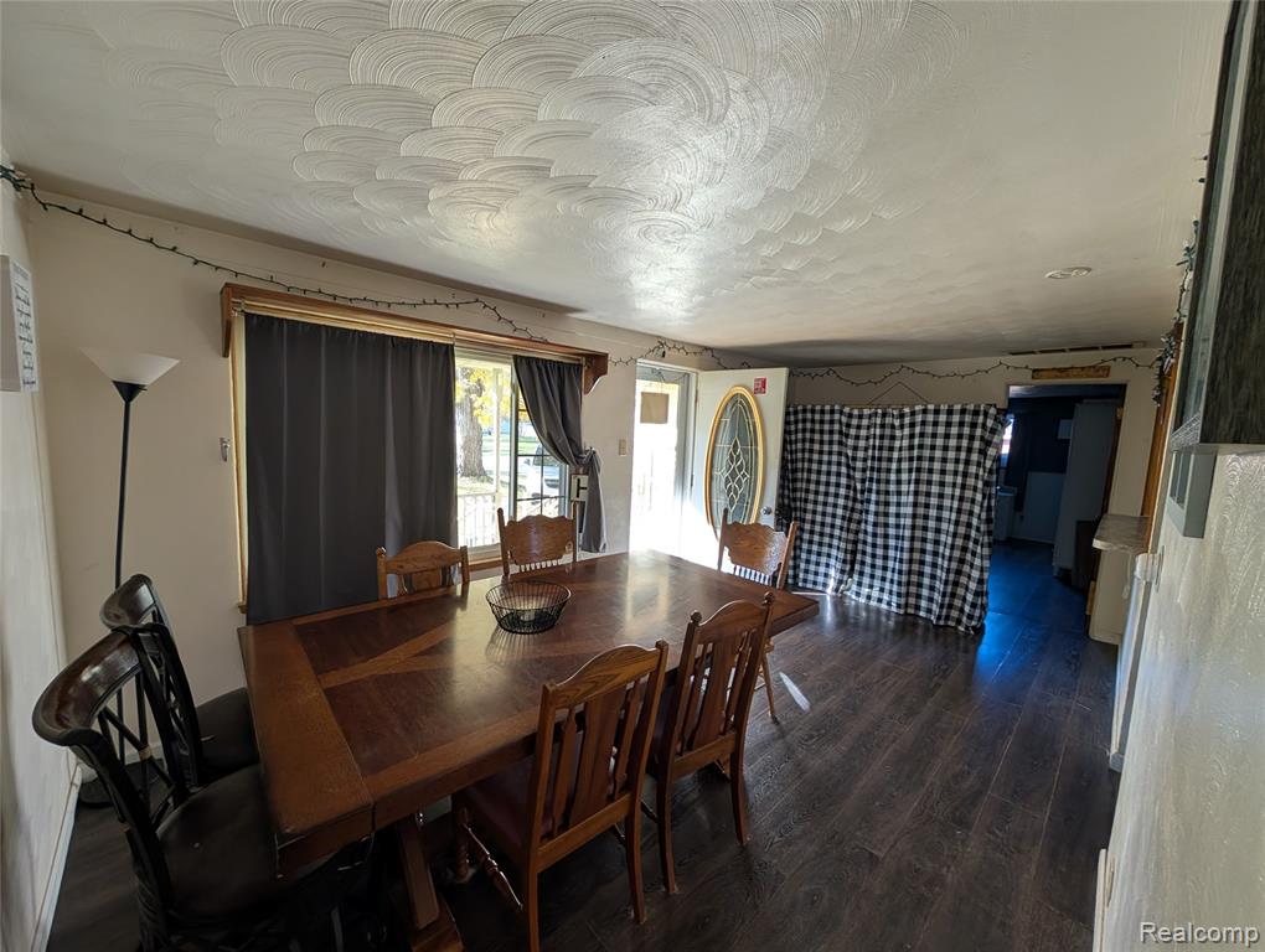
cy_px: 476
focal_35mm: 12
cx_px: 632
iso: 75
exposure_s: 1/118
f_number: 1.7
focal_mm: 2.02
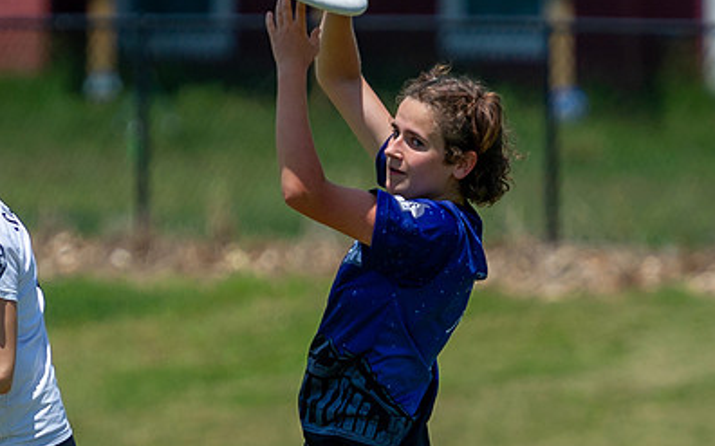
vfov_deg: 1.7
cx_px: 332
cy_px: 374
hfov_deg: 2.8
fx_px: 14626
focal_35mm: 751
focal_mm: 260
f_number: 4
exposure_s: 1/3200
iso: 320
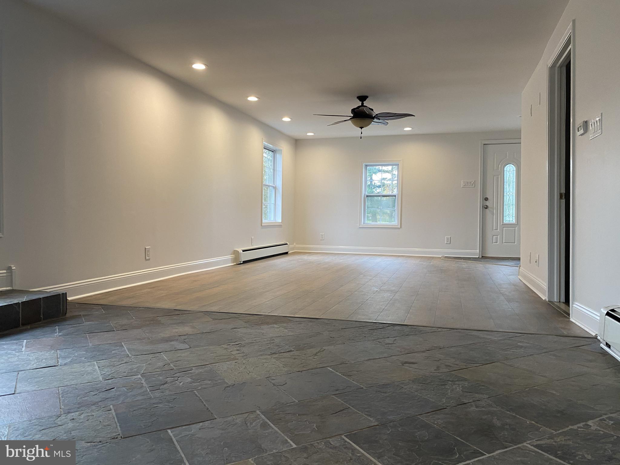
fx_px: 466
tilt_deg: -4.3
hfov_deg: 67.3
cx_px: 310
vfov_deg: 53.1
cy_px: 232
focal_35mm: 26
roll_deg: -1.1
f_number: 1.8
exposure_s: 1/60
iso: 80
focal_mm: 4.25
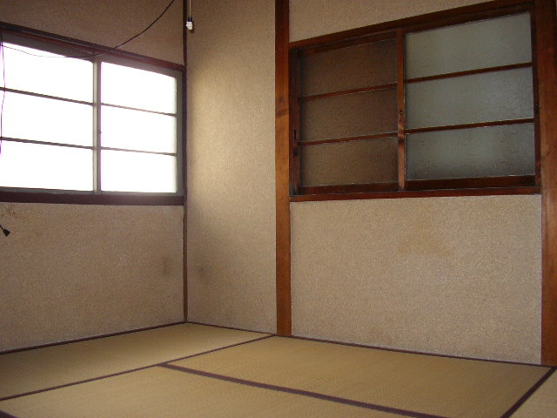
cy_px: 209
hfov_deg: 49.0
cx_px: 278
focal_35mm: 38
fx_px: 611
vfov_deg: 37.7
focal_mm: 5.8
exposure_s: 1/30
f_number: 2.9
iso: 100
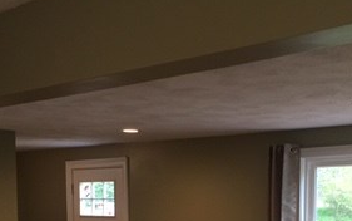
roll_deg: -1.7
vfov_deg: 17.5
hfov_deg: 29.3
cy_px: 288
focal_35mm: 70
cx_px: 195
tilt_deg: -6.1
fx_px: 672
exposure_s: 1/30
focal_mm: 4.15
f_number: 2.2
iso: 50
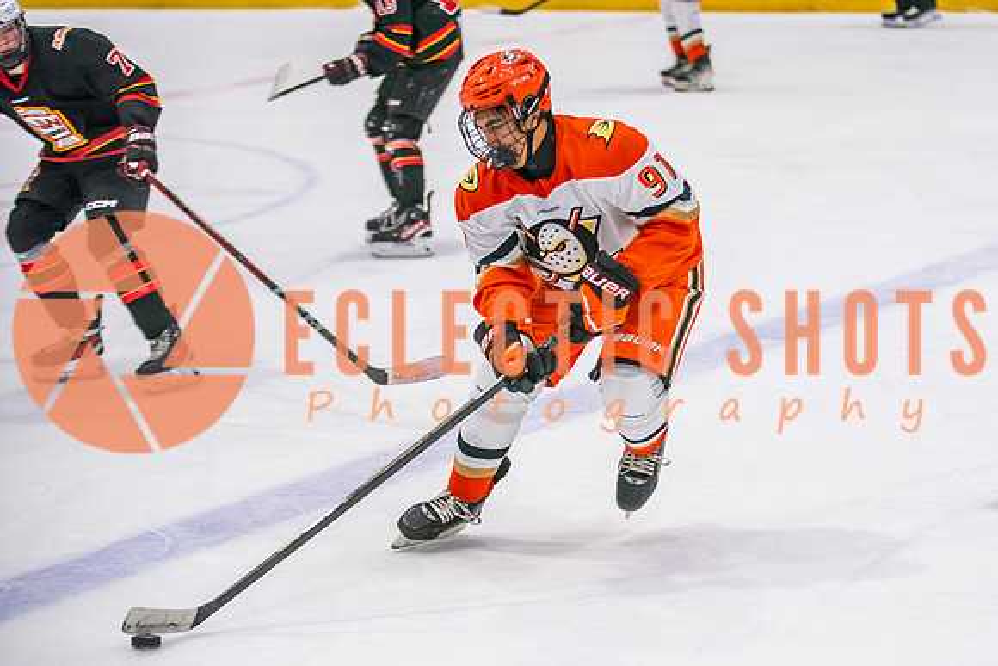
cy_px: 304
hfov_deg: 15.2
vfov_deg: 10.2
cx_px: 672
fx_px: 3734
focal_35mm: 135
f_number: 2.8
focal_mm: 100
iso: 640
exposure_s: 1/640
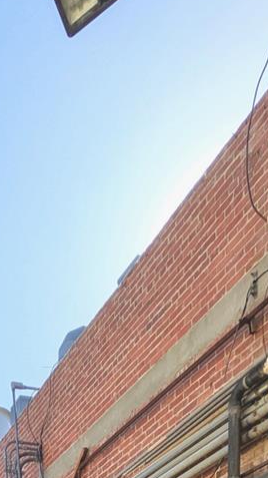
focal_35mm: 48
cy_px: 737
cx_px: -54
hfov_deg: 22.9
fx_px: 607
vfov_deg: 27.4
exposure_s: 1/2294
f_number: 2.2
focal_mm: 1.85
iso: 53
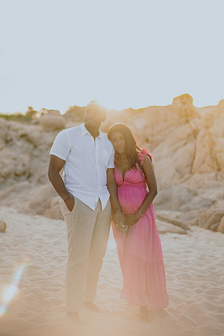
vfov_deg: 32.9
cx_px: 112
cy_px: 172
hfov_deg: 22.2
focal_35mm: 61
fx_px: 570
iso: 100
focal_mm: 58
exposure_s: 1/800
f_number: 1.8
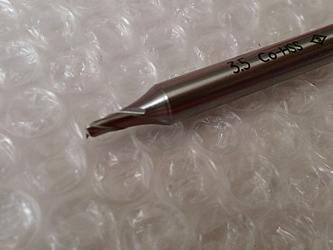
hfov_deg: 45.8
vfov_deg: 35.1
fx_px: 395
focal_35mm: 41
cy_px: 105
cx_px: 166
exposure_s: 1/60
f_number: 3.1
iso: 250
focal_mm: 6.3
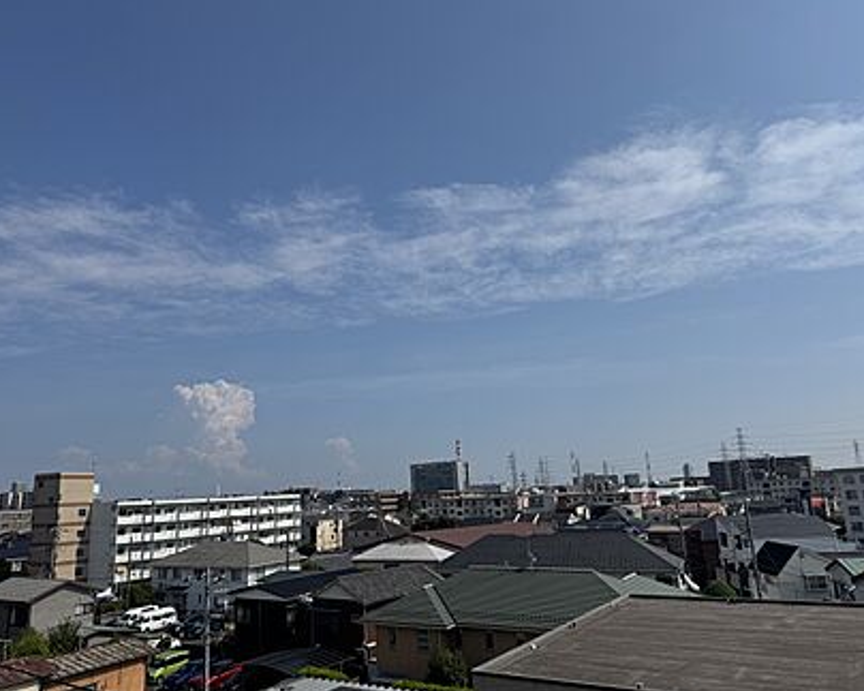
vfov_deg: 54.9
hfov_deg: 65.9
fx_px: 665
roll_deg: +3.5
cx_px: 394
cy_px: 353
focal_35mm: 26
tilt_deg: +11.9
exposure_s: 1/10417
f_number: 1.78
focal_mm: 6.76
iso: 80
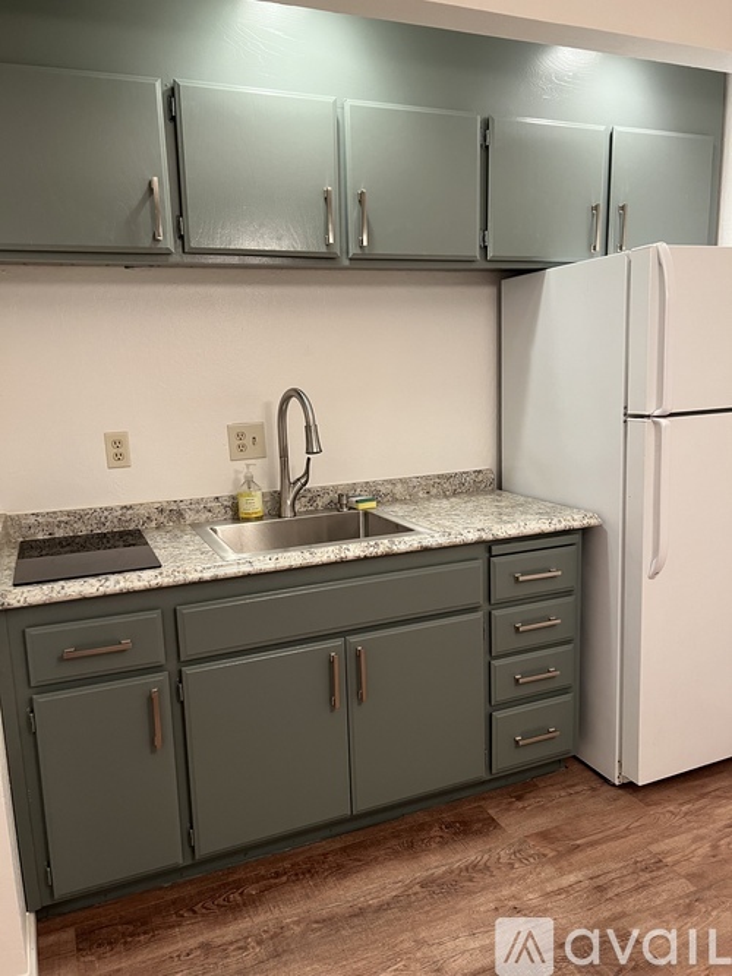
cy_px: 488
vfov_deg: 67.3
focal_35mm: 26
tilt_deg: -10.7
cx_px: 366
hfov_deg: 53.0
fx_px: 733
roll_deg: +2.5
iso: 125
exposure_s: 1/60
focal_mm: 5.7
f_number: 1.5
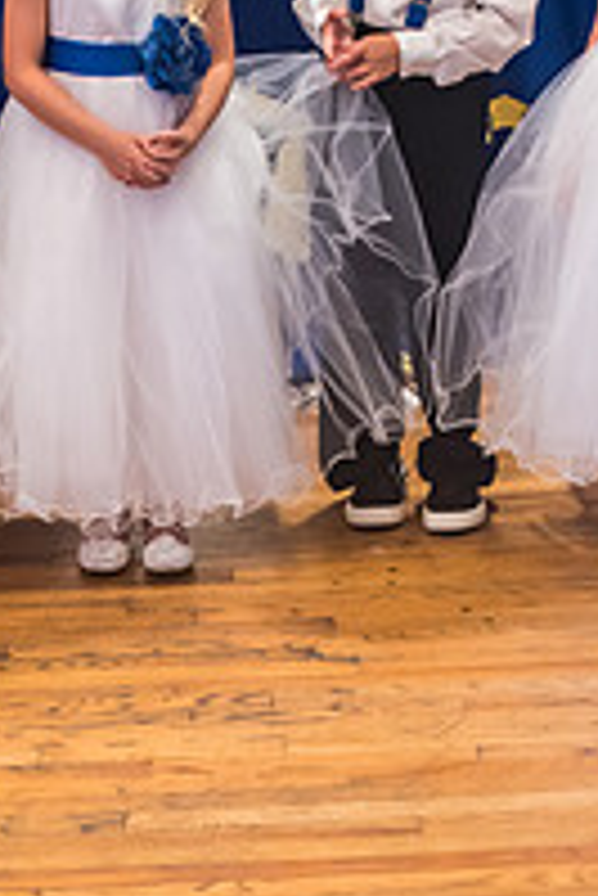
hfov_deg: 8.7
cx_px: 252
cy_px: 639
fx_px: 3930
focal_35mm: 158
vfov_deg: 13.0
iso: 3200
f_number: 2.8
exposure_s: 1/200
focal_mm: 70
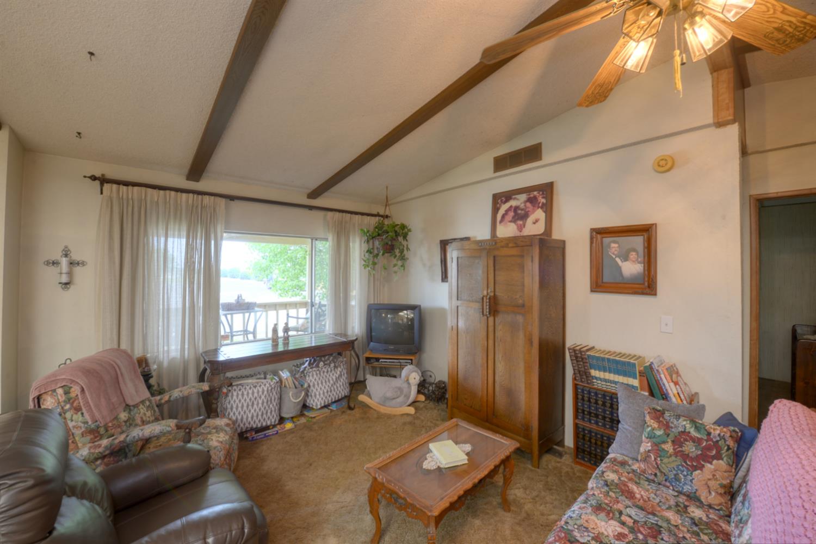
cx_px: 408
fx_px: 317
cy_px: 272
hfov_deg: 104.3
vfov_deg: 81.2
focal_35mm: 14
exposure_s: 1/3
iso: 400
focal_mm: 14
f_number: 10
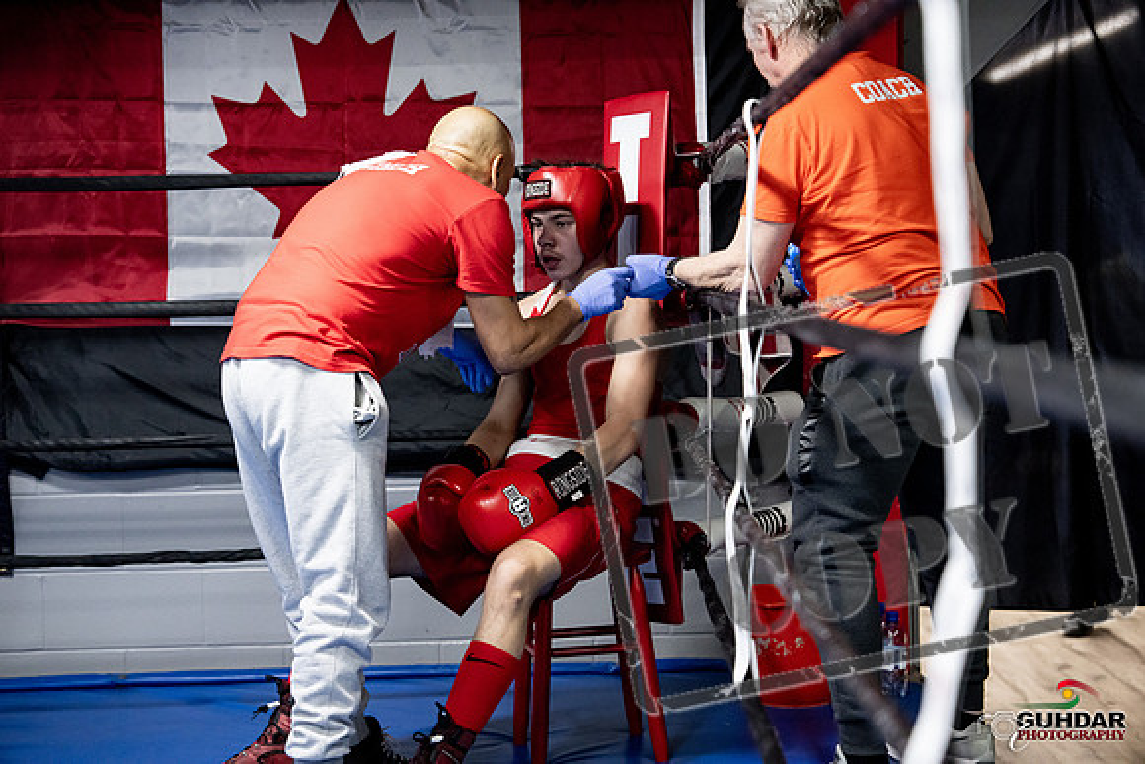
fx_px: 2227
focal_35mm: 70
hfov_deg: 28.8
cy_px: 382
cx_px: 572
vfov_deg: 19.5
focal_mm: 70
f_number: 2.8
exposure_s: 1/1000
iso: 8000
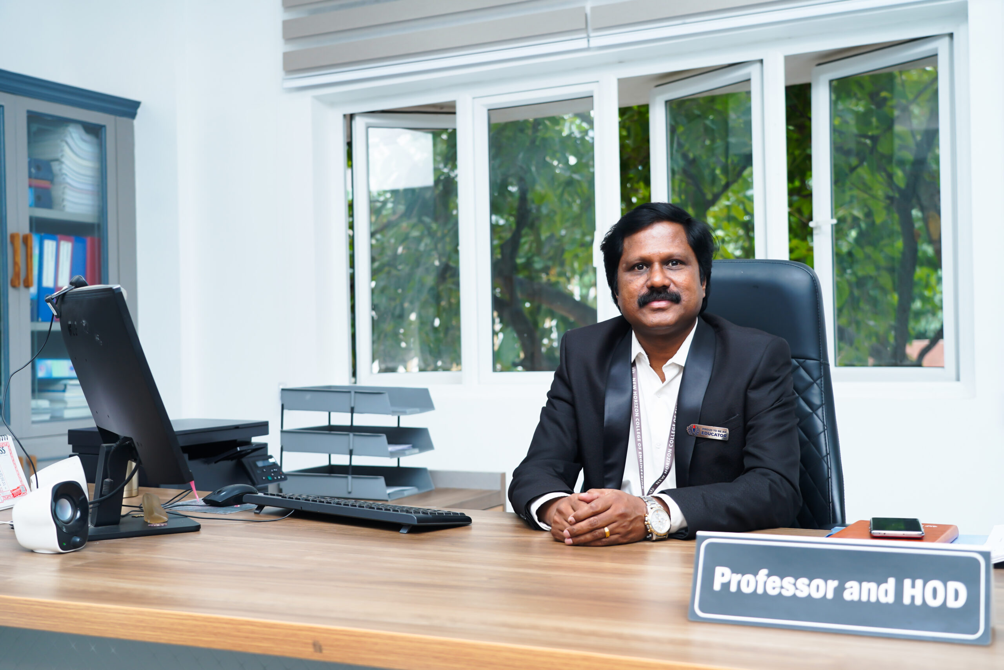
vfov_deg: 33.4
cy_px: 335
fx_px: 1116
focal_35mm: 40
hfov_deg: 48.5
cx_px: 502
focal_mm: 40
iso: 200
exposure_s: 1/160
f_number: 4
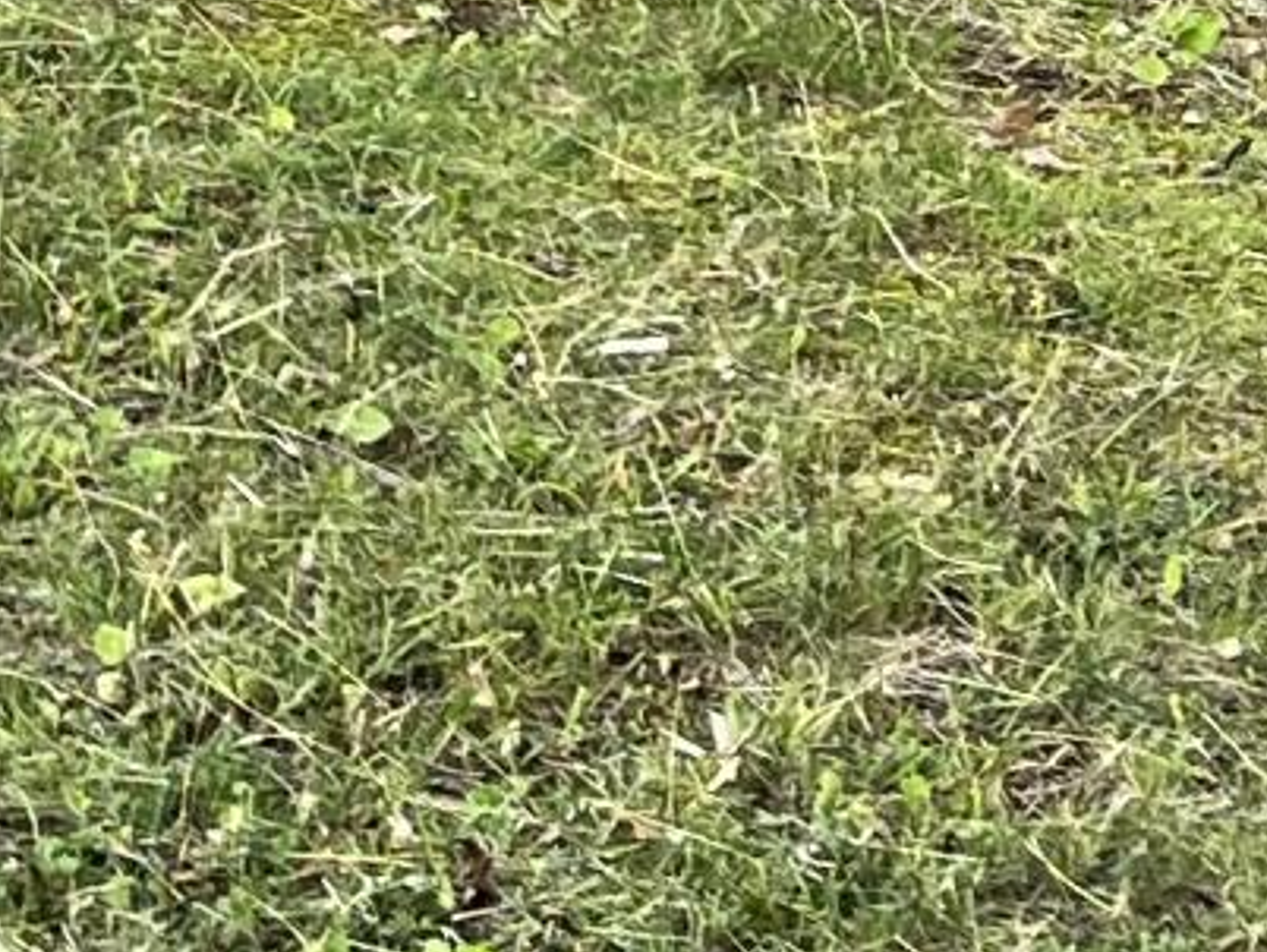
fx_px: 7105
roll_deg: +1.6
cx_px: -1097
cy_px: -1396
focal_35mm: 194
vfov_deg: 7.2
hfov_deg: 9.6
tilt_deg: -11.9
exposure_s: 1/224
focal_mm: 5.1
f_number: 1.6
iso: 40
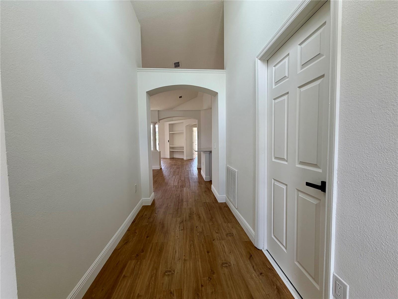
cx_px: 199
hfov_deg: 102.1
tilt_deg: -2.7
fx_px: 161
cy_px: 150
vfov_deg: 85.7
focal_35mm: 14
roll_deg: +1.8
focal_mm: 2.22
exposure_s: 1/120
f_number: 2.2
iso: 100
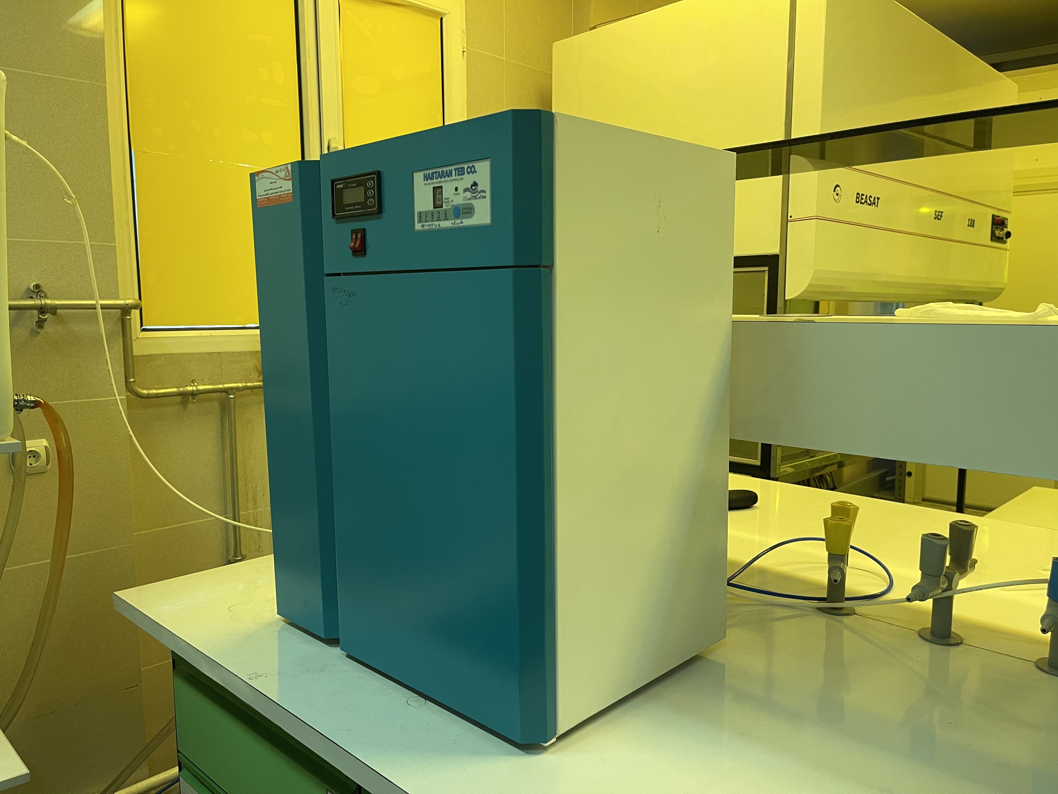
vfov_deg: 53.1
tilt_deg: -7.0
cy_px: 397
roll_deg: +0.4
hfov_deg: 67.3
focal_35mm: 26
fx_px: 795
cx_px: 529
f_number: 1.6
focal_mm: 5.1
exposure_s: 1/50
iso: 100
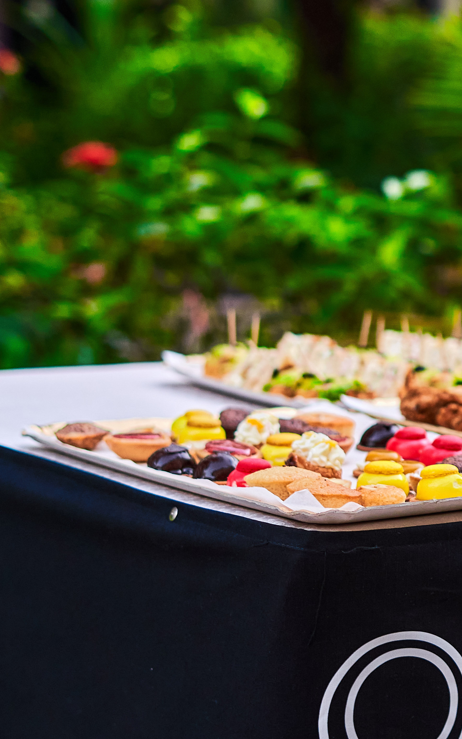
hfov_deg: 11.8
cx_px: 595
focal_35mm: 108
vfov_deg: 19.3
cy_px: 355
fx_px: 2176
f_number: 2.5
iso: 640
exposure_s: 1/80
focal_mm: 50
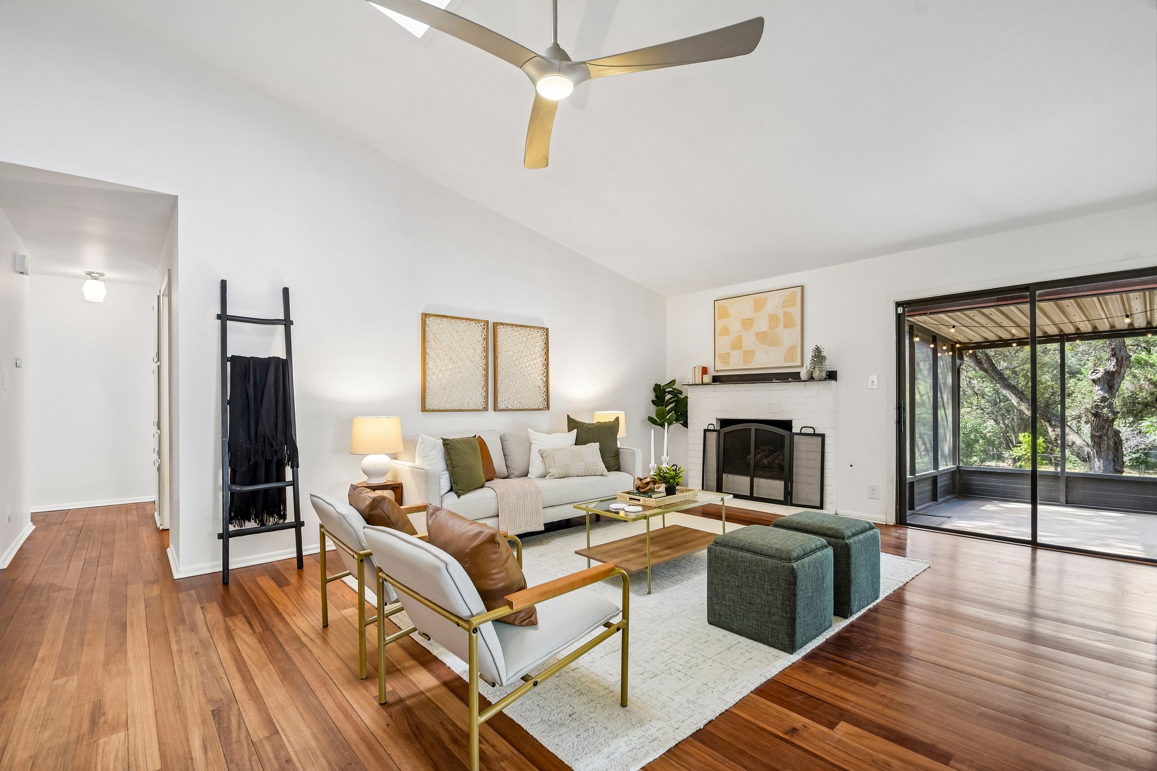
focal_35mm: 15
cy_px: 386
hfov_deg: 100.4
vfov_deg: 77.3
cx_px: 578
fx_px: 482
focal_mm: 10
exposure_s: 1/6
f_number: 8
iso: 400
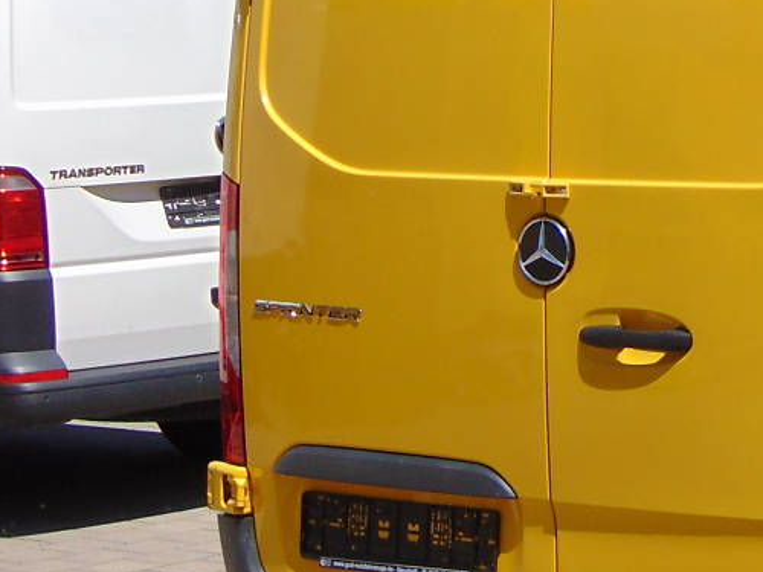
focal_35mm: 160
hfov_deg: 11.9
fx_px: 3527
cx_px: 1111
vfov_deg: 9.3
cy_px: 151
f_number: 9
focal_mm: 9
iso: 80
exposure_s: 1/250
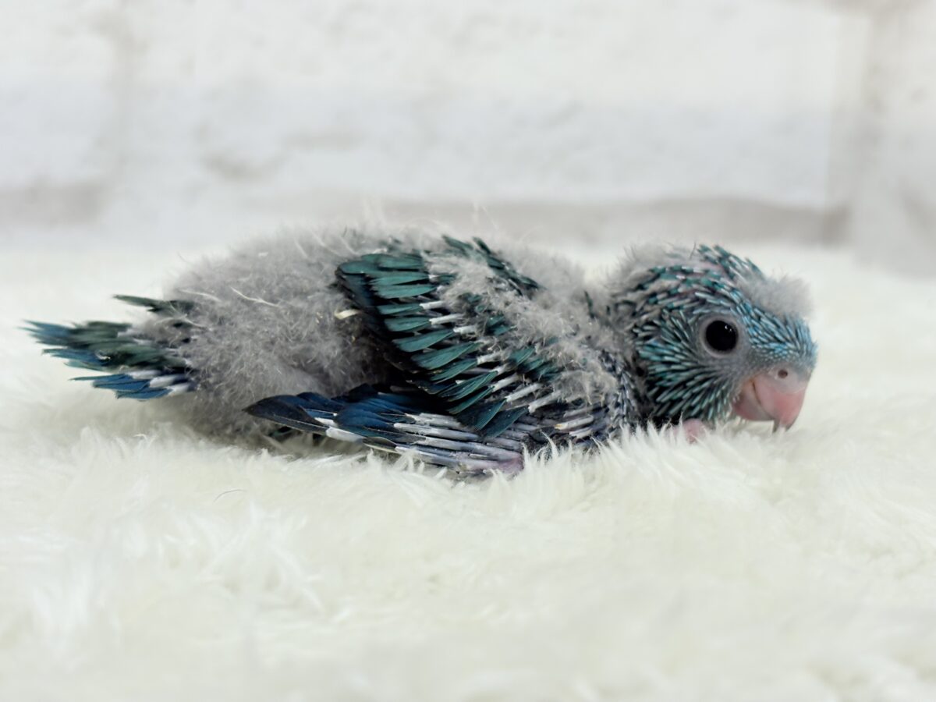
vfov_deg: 28.0
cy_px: 351
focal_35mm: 52
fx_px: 1406
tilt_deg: -9.2
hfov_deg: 36.8
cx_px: 468
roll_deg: -1.1
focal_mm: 5.96
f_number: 1.6
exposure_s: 1/100
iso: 80
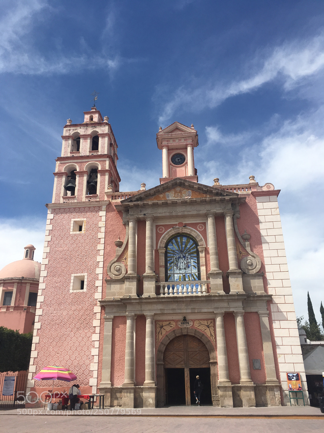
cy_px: 216
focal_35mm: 29
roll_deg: +1.2
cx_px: 162
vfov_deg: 61.7
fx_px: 362
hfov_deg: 48.2
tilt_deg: +24.5
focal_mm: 4.15
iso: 25
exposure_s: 1/2198
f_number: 2.2
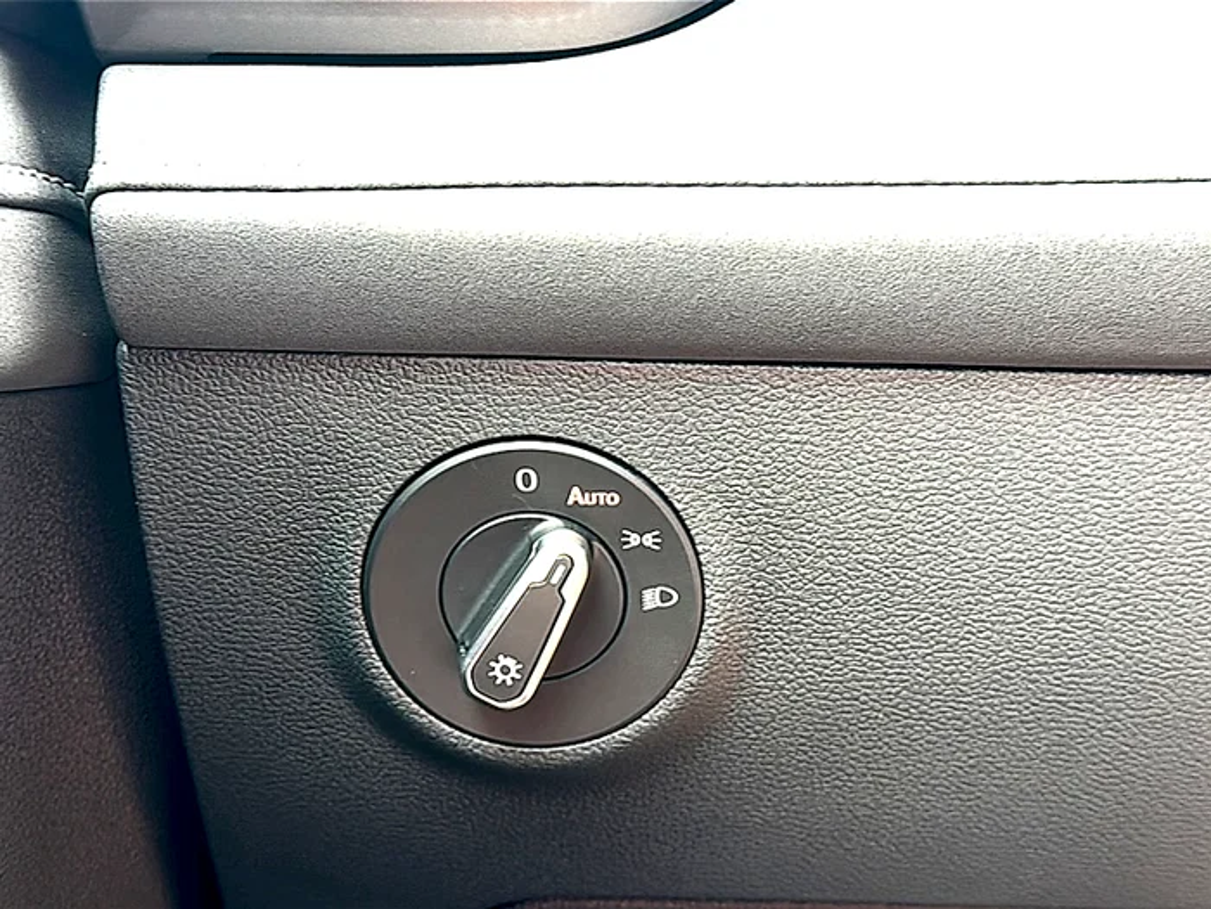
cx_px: 606
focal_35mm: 43
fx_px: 1504
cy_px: 454
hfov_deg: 43.9
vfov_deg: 33.6
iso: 64
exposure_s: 1/49
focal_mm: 6.86
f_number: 1.78
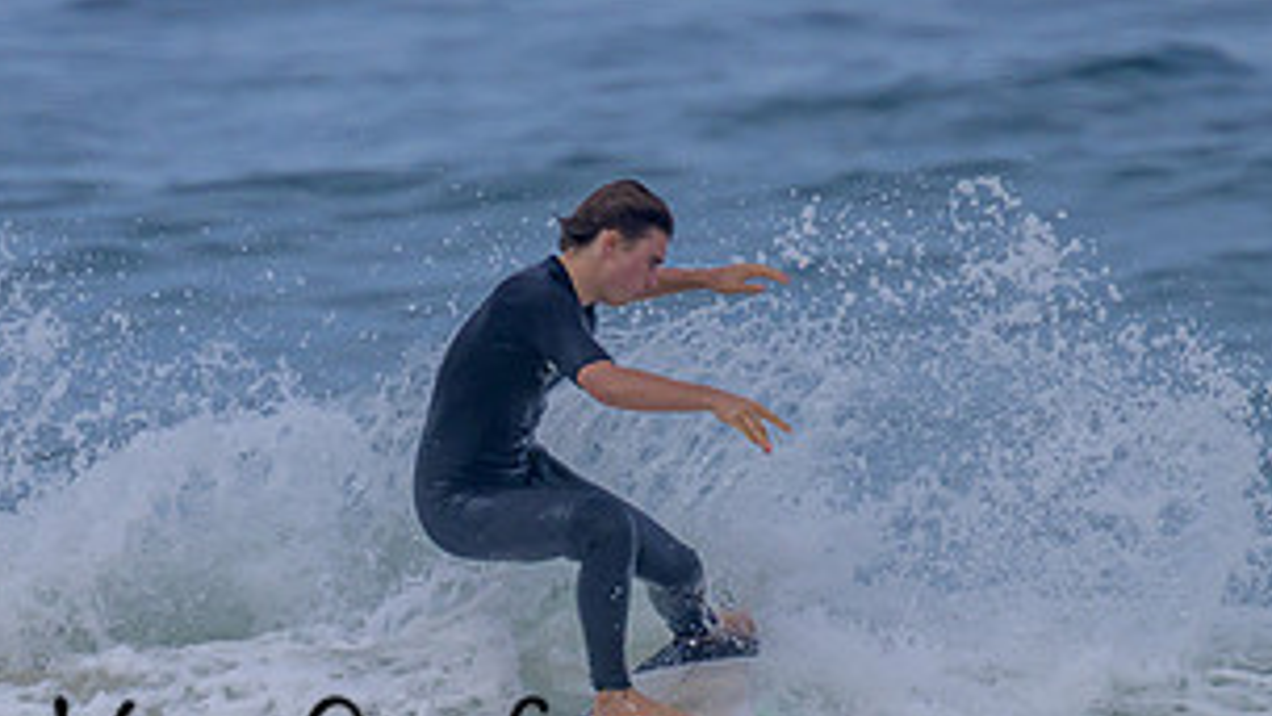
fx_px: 72550
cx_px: 361
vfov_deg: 0.6
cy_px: 644
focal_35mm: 2151
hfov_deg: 1.0
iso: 560
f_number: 11
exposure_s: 1/2000
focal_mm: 800
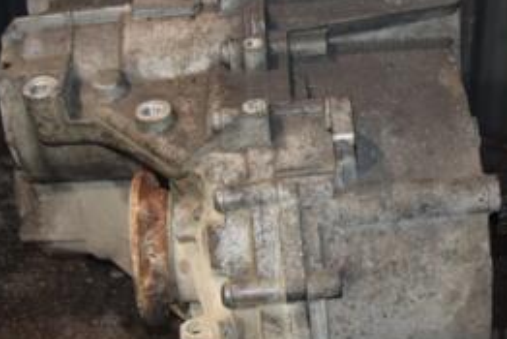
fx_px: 1017
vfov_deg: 18.8
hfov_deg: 27.7
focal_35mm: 72
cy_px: 101
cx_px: 372
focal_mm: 21
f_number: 5
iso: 800
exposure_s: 1/60
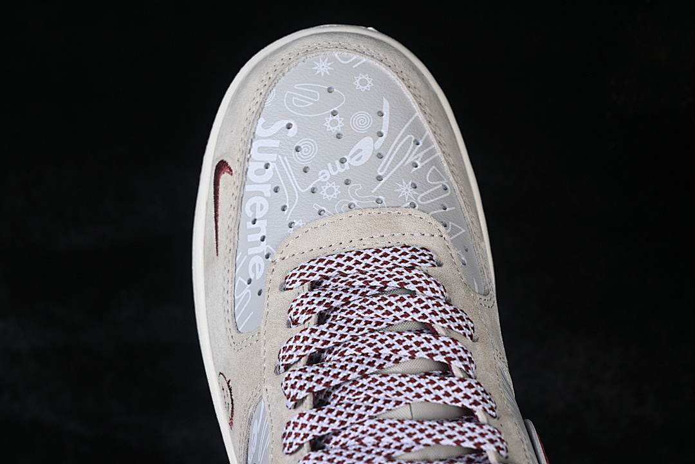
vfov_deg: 18.2
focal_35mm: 75
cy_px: 232
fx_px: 1448
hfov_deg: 27.0
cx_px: 348
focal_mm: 50
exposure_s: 1/80
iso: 160
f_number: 7.1
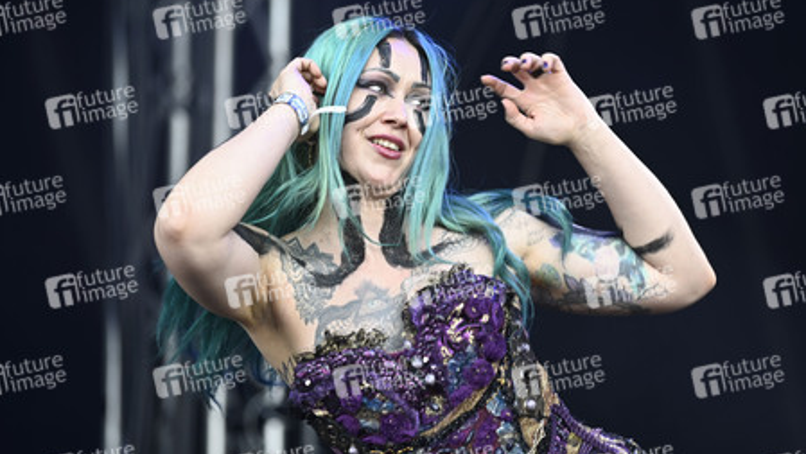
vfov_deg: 7.5
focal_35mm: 163
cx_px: 403
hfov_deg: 13.2
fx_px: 3485
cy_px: 242
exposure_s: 1/400
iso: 320
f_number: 2.8
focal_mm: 155
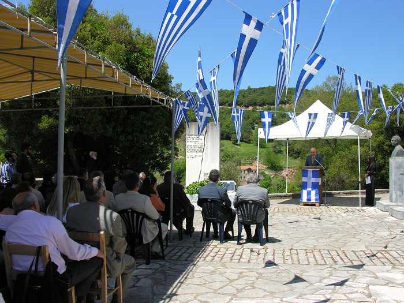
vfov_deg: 40.7
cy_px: 152
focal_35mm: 35
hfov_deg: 52.6
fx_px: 408
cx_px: 202
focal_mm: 8.9
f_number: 6.3
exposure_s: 1/186
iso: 50
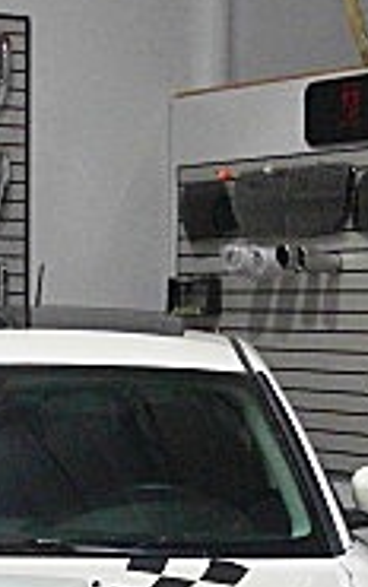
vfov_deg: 15.6
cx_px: 133
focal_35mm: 132
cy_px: 562
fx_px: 2113
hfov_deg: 9.9
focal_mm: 6.3
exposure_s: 1/80
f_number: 2.8
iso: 400
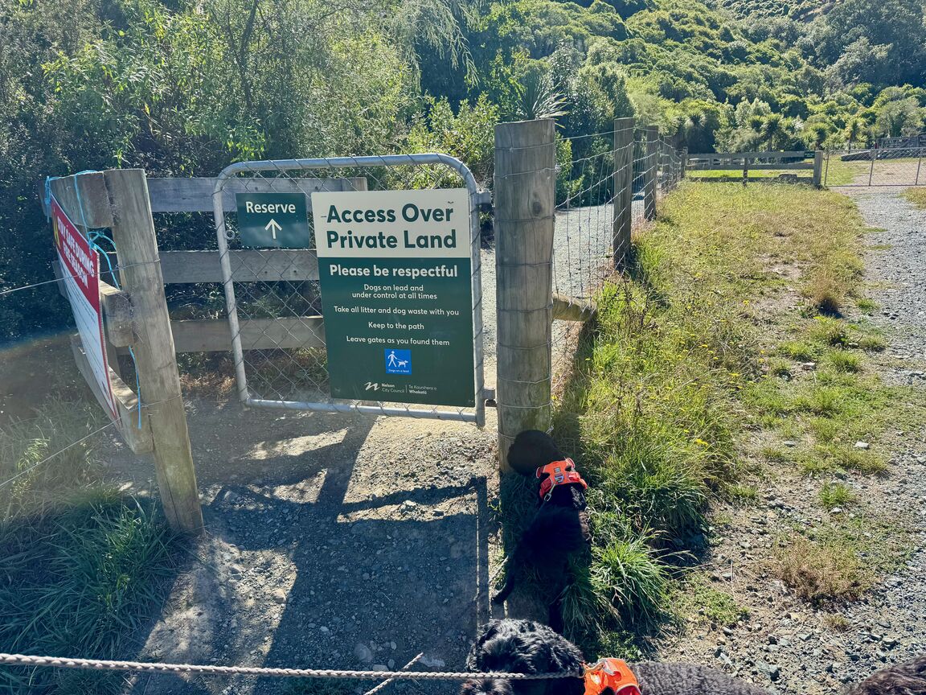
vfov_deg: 56.8
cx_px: 463
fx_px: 642
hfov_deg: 71.6
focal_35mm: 24
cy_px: 348
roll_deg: +0.7
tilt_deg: -13.0
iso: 80
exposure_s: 1/1456
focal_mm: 6.76
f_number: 1.78
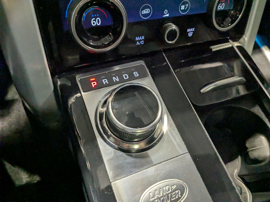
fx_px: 211
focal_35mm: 27
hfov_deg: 65.3
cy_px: 101
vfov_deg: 51.4
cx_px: 135
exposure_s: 1/120
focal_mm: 4.38
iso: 730
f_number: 1.73
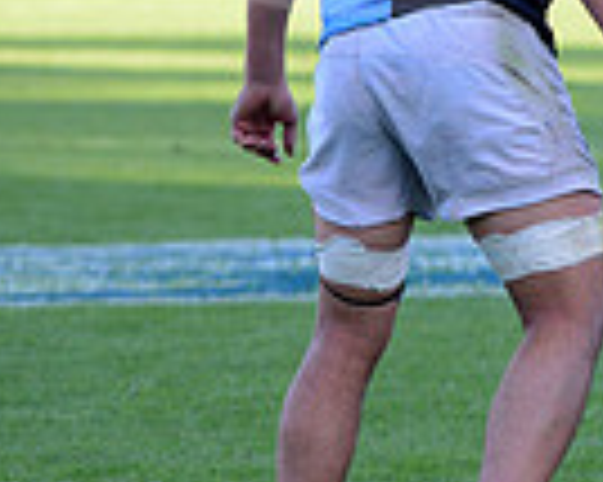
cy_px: -304
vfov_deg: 3.4
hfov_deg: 4.2
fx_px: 8132
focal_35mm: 456
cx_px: 1125
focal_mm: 112
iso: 500
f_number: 2.8
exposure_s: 1/500
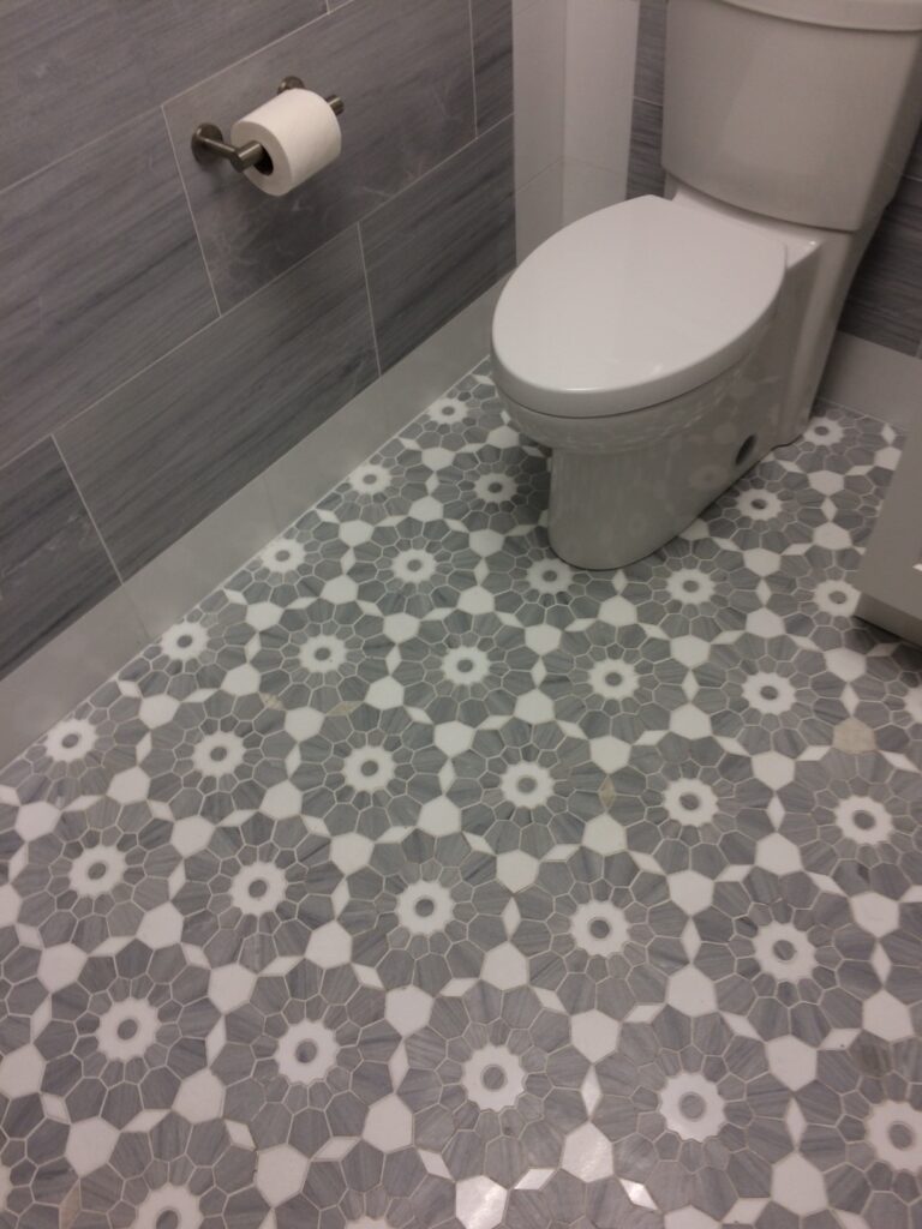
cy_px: 614
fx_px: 1030
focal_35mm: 29
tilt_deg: -50.6
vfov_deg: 61.7
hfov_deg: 48.2
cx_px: 461
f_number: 2.2
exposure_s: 1/30
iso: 32
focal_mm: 4.15
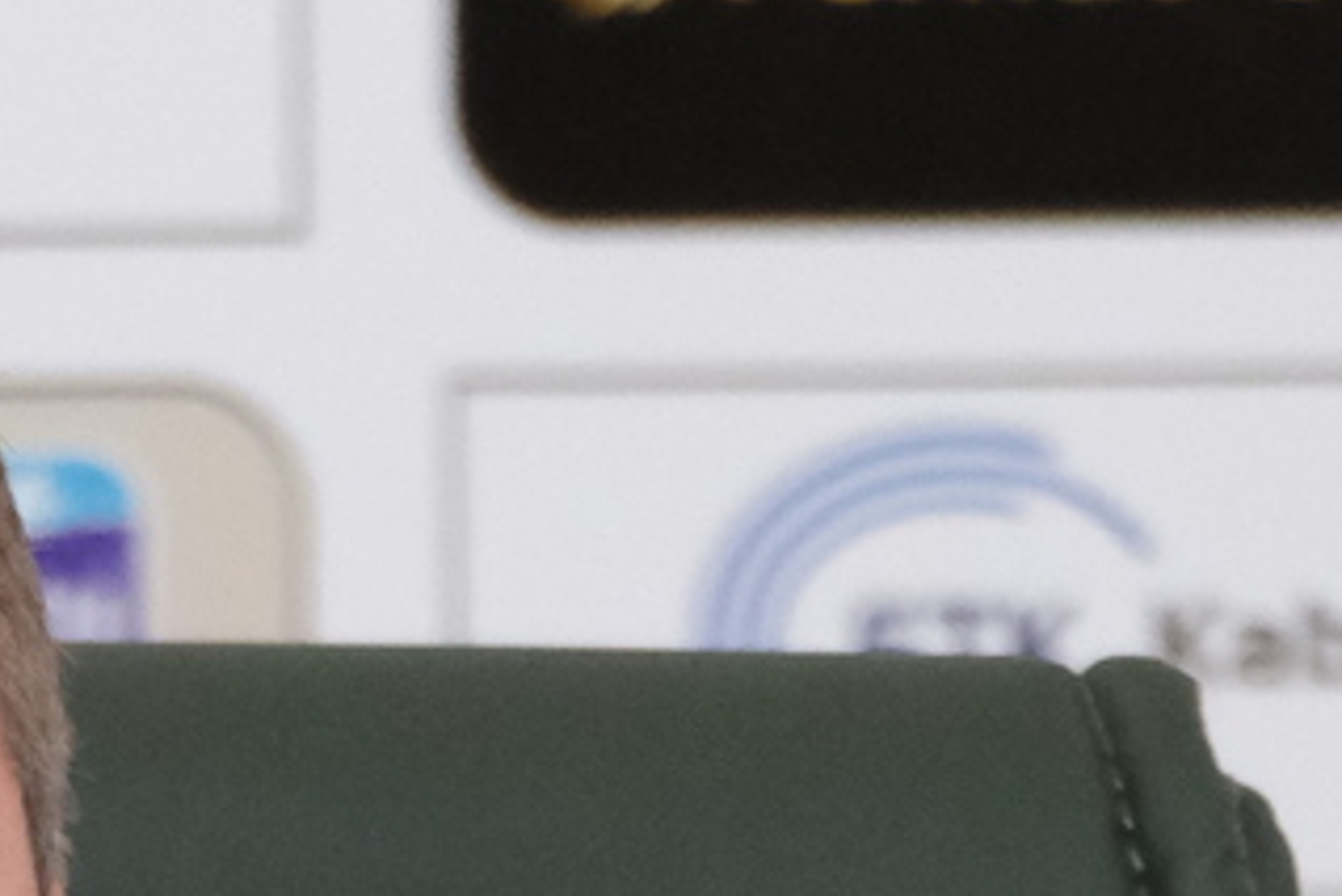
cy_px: 2351
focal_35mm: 2623
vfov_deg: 0.5
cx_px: -509
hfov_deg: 0.8
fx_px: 97819
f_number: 5.2
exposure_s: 1/500
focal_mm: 290.6
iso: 5000
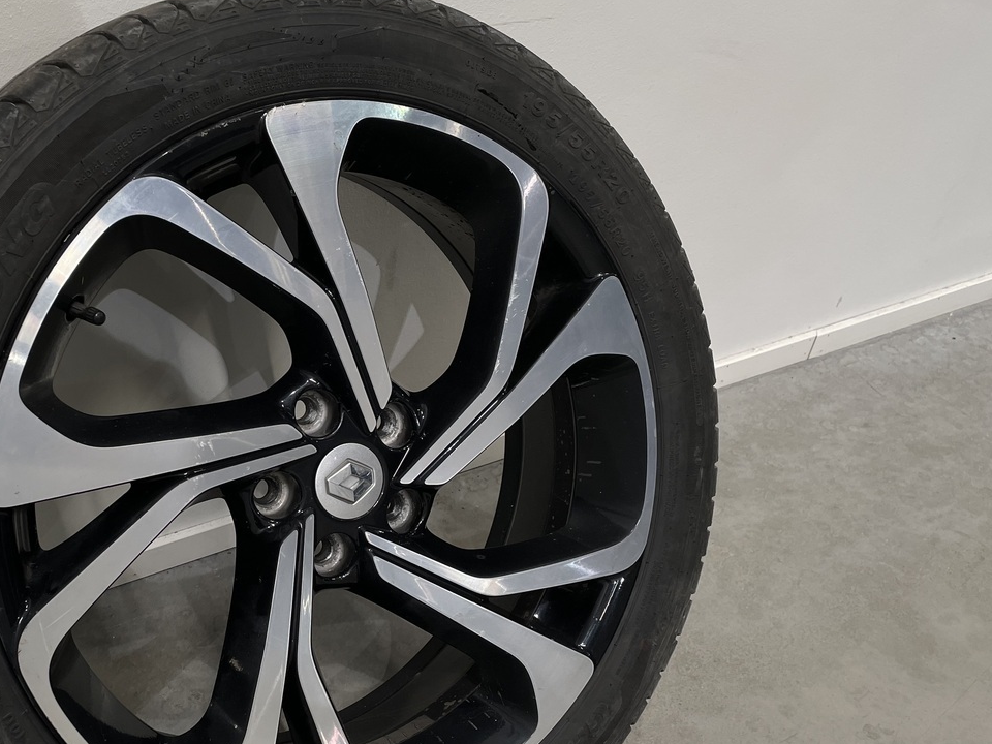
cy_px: 447
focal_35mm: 39
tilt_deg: -41.1
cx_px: 275
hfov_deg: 46.5
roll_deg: -2.9
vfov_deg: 36.7
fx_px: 1118
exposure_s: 1/100
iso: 64
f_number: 1.6
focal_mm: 4.2
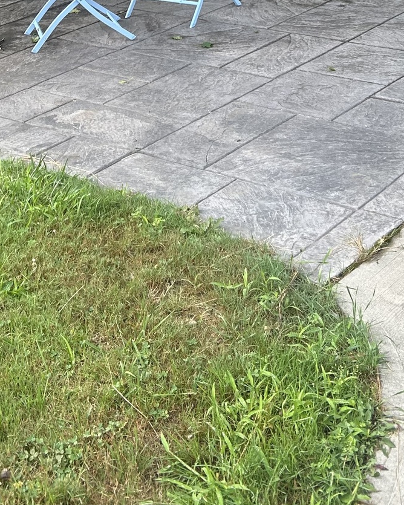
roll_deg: +2.8
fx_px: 1046
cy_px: -157
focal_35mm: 70
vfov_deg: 23.8
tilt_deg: -8.1
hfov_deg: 21.8
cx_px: 171
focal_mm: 5.7
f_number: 1.5
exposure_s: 1/427
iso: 50
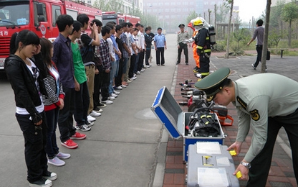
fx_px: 244
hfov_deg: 62.9
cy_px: 92
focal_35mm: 30
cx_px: 149
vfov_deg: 41.8
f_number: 3.5
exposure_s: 1/367
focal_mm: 5
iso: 80
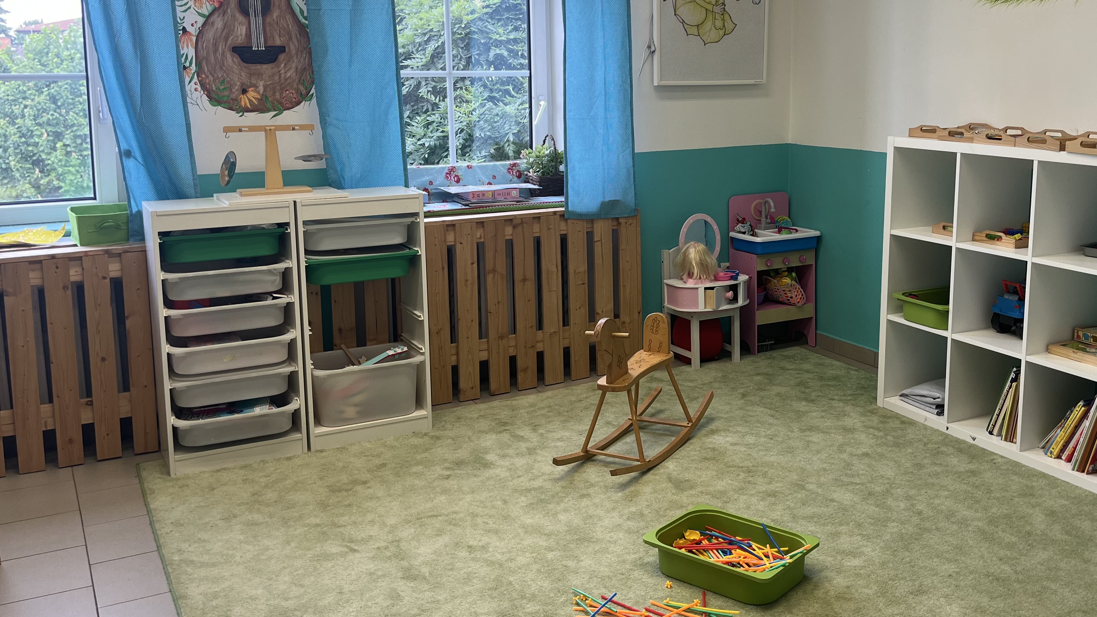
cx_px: 662
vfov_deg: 31.9
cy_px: 236
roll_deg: +0.9
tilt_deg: -9.0
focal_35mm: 37
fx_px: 1076
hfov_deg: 53.6
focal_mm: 5.1
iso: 40
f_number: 1.6
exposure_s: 1/100
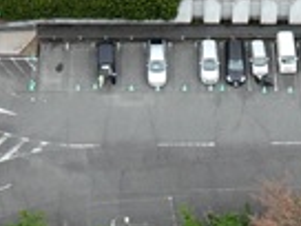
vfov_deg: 7.4
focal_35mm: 169
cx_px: 155
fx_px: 1470
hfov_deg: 11.7
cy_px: -531
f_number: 2.8
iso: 150
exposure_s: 1/800
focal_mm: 12.29
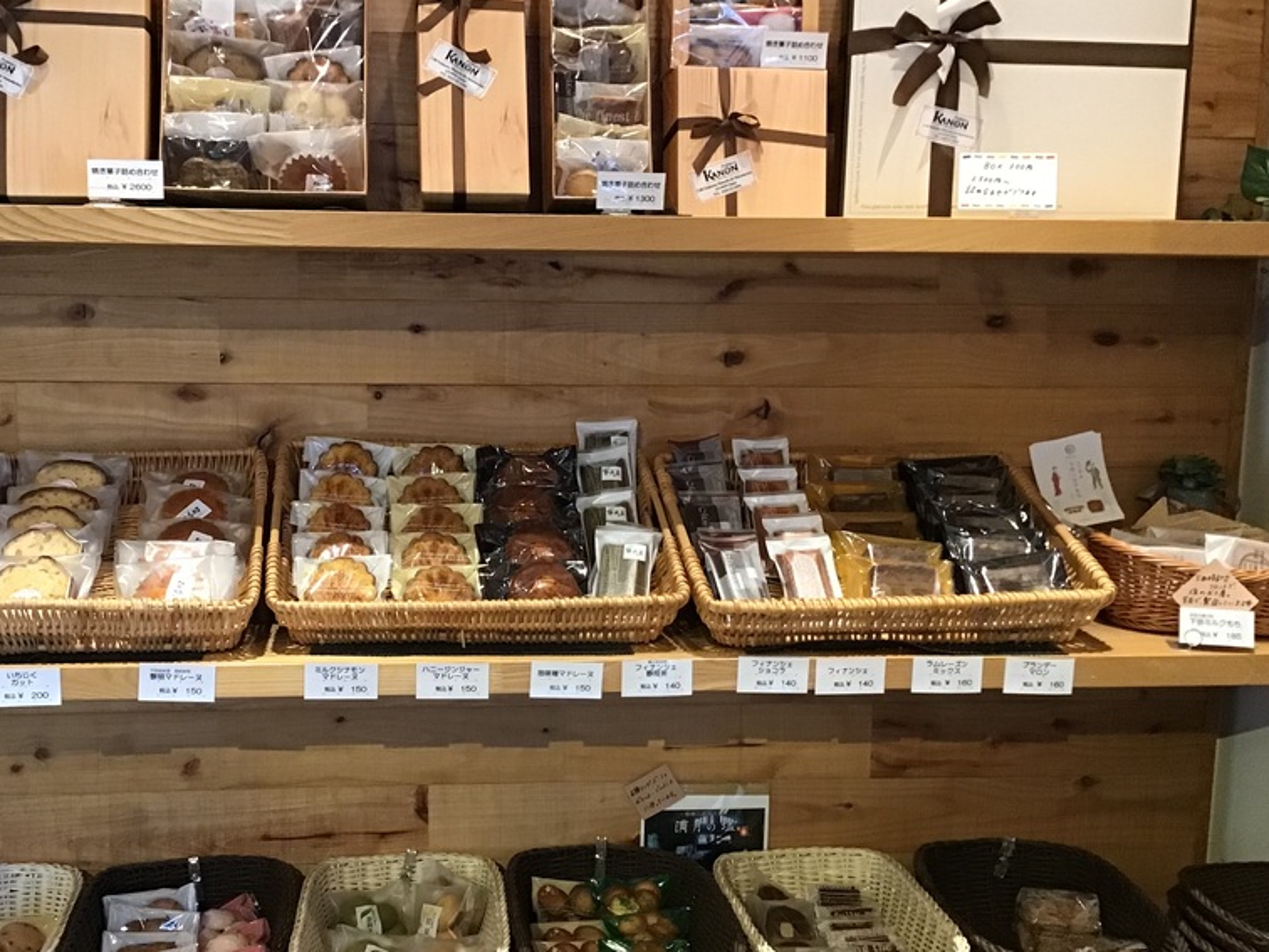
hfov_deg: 45.5
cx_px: 492
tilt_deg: -10.3
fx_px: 1503
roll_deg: -1.9
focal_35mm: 41
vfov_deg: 35.1
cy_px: 534
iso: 160
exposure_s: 1/30
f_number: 2.4
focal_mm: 3.3
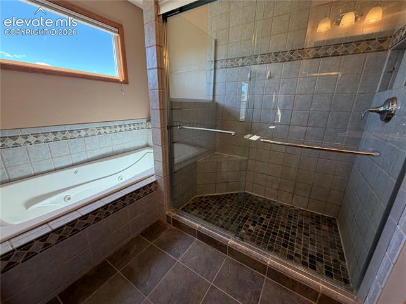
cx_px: 203
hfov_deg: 102.1
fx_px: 164
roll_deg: -0.3
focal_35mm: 14
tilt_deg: -16.9
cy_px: 152
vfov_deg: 85.6
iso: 125
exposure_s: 1/120
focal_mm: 2.22
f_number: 2.2
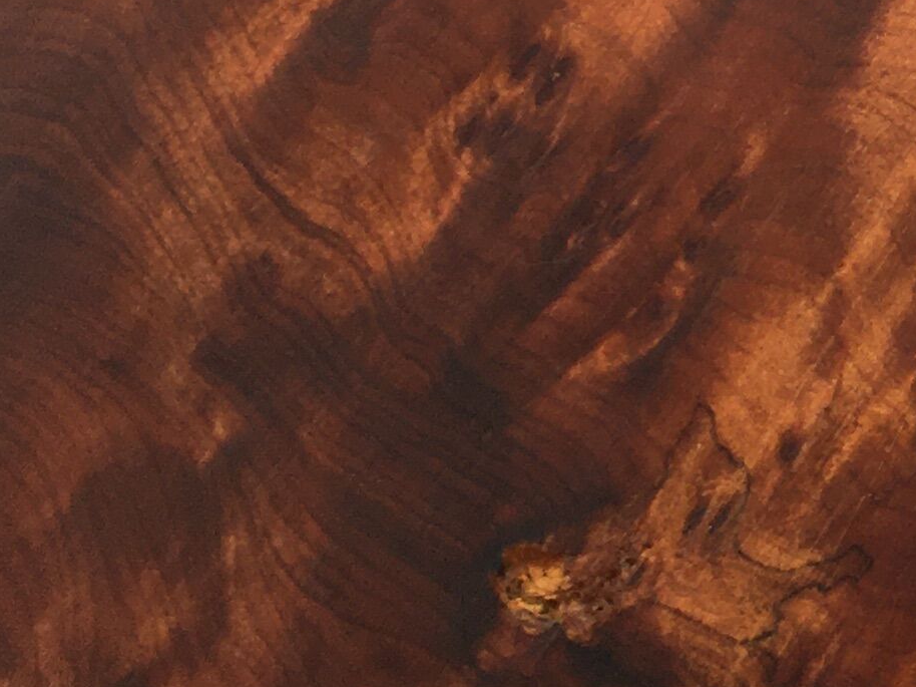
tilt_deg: -39.3
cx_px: 1479
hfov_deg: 14.2
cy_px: 39
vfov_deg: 11.5
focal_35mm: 128
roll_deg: +14.9
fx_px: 3386
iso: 32
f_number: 2.2
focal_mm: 4.15
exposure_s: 1/100
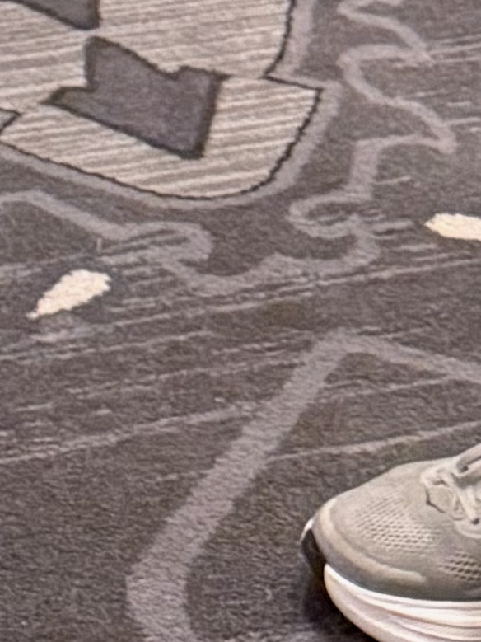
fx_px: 3262
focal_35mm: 176
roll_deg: +2.6
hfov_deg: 7.6
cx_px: -865
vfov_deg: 9.4
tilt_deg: -14.1
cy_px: -1129
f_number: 1.78
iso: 320
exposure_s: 1/60
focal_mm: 6.76
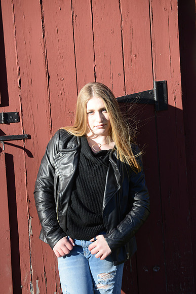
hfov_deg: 8.6
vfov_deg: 12.8
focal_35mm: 160
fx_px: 1306
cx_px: 98
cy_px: 147
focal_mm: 160
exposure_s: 1/800
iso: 500
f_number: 7.1
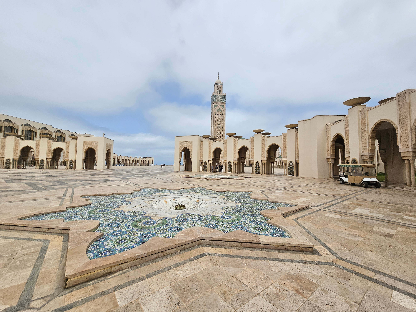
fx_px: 156
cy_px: 156
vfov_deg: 89.9
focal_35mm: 13
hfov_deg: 106.2
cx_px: 208
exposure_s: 1/6151
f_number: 2.2
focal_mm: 2.2
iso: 50
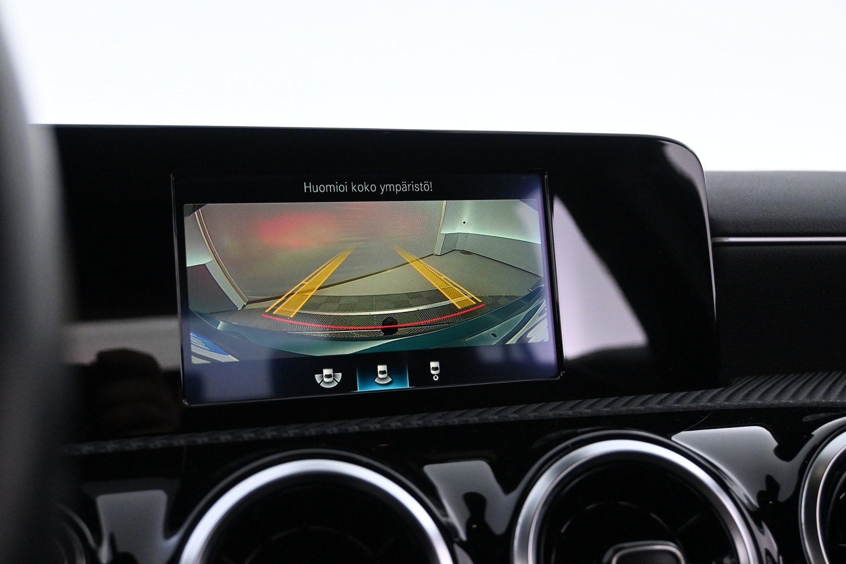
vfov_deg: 31.9
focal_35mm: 42
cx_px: 423
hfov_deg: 46.4
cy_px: 282
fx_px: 987
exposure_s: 1/40
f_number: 4.5
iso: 3200
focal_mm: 28
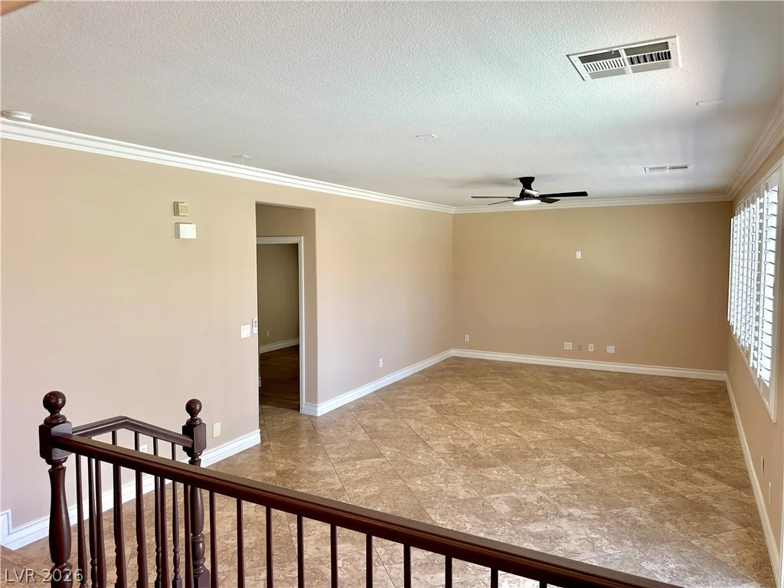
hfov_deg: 71.6
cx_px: 392
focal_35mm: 24
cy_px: 294
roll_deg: +0.2
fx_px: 544
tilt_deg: -4.2
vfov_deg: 56.8
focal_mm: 6.86
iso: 64
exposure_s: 1/120
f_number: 1.78
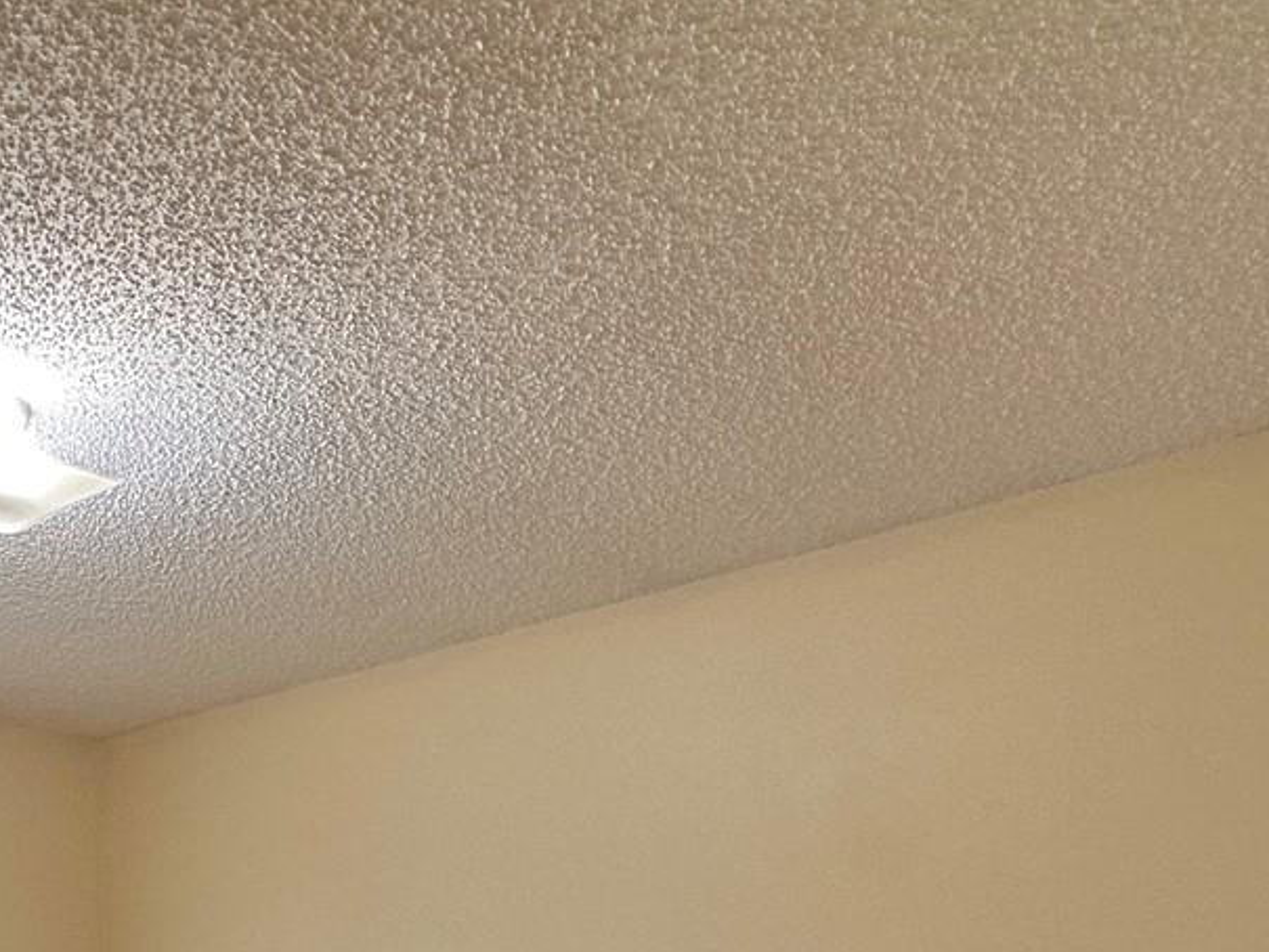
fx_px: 1357
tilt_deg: -1.9
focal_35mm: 37
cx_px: 147
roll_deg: +1.8
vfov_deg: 32.8
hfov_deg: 45.8
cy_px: 1104
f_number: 2.2
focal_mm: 2.22
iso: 100
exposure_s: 1/120
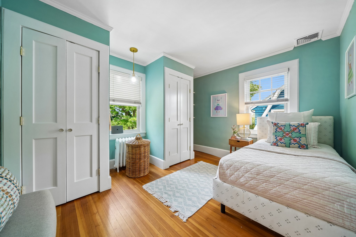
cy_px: 118
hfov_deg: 112.6
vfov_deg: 90.0
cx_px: 178
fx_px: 119
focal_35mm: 12
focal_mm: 12
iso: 100
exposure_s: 1/3.33
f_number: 10
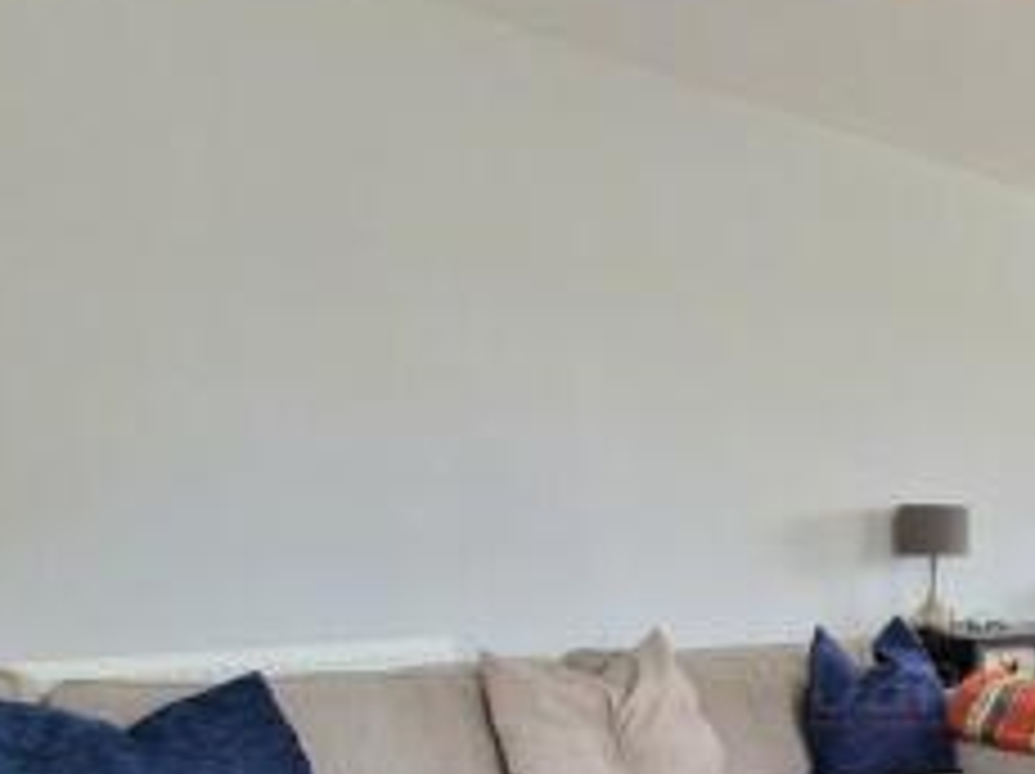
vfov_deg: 39.7
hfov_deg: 43.6
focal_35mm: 33
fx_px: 986
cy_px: 700
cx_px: 1123
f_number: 2.2
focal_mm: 2.2
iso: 50
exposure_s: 1/109
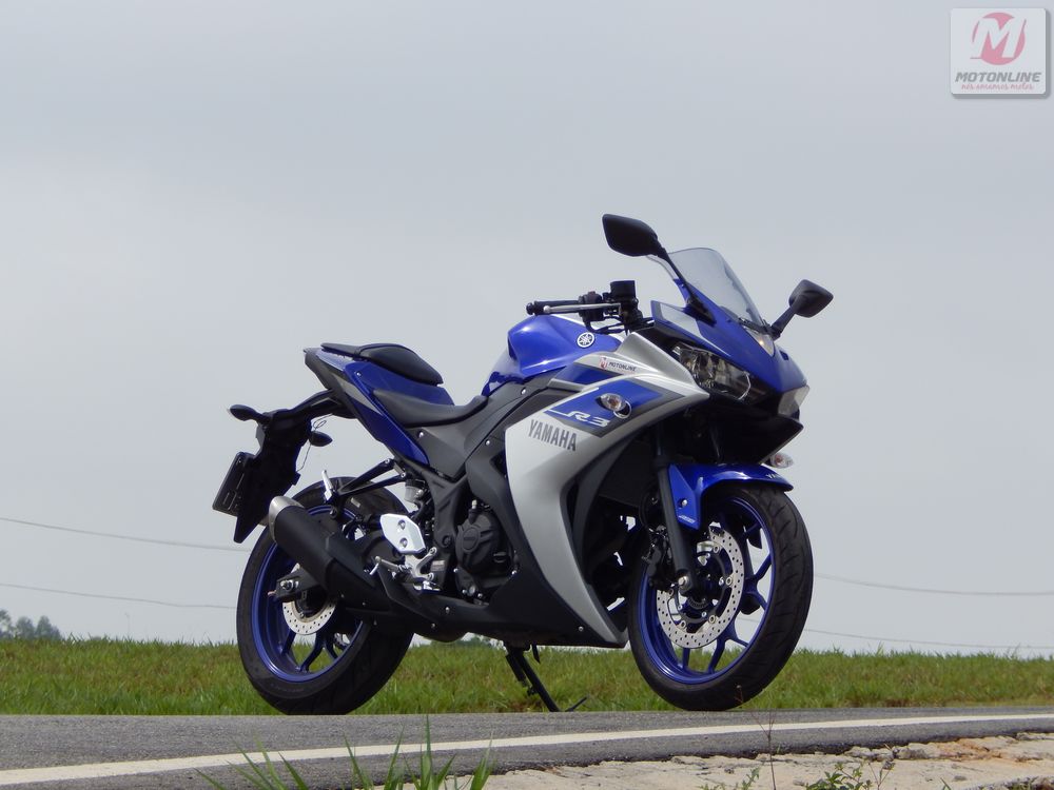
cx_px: 527
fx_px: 6364
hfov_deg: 9.5
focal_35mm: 209
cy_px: 395
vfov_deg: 7.1
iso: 125
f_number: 5.4
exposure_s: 1/500
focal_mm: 37.1
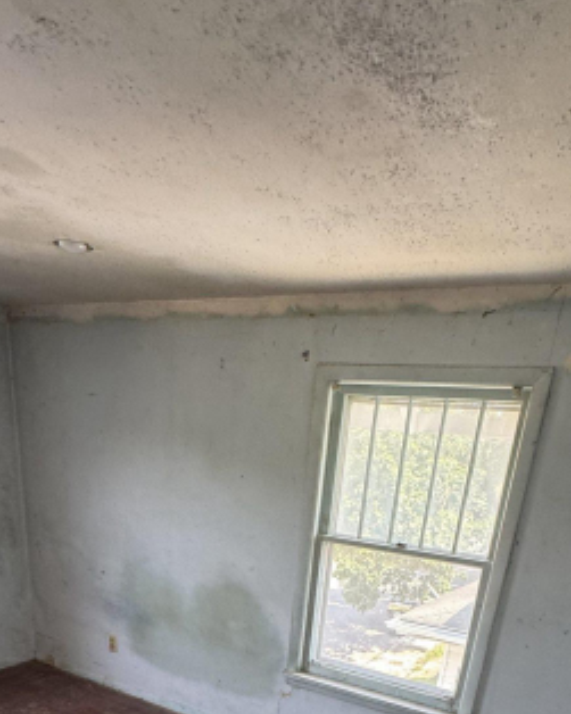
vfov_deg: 49.1
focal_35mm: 29
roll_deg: -1.4
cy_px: 720
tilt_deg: -24.4
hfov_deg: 49.9
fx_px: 613
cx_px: 273
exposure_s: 1/99
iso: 160
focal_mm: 2.22
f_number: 2.2
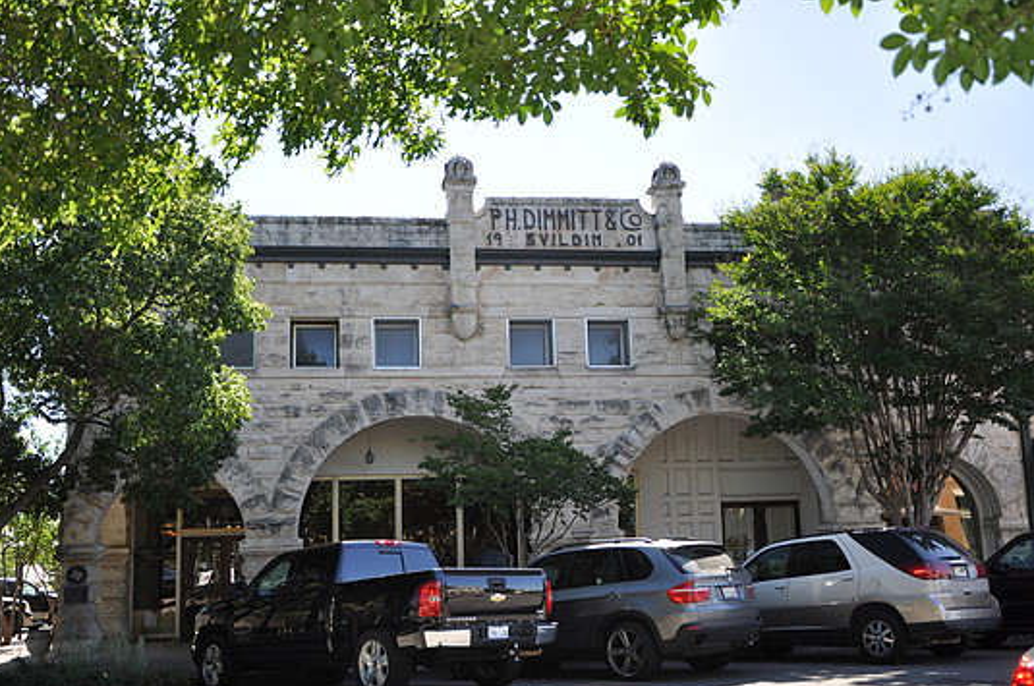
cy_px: 370
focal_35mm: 39
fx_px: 1118
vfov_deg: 34.1
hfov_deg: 49.6
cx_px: 516
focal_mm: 24
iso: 220
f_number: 3.8
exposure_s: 1/200
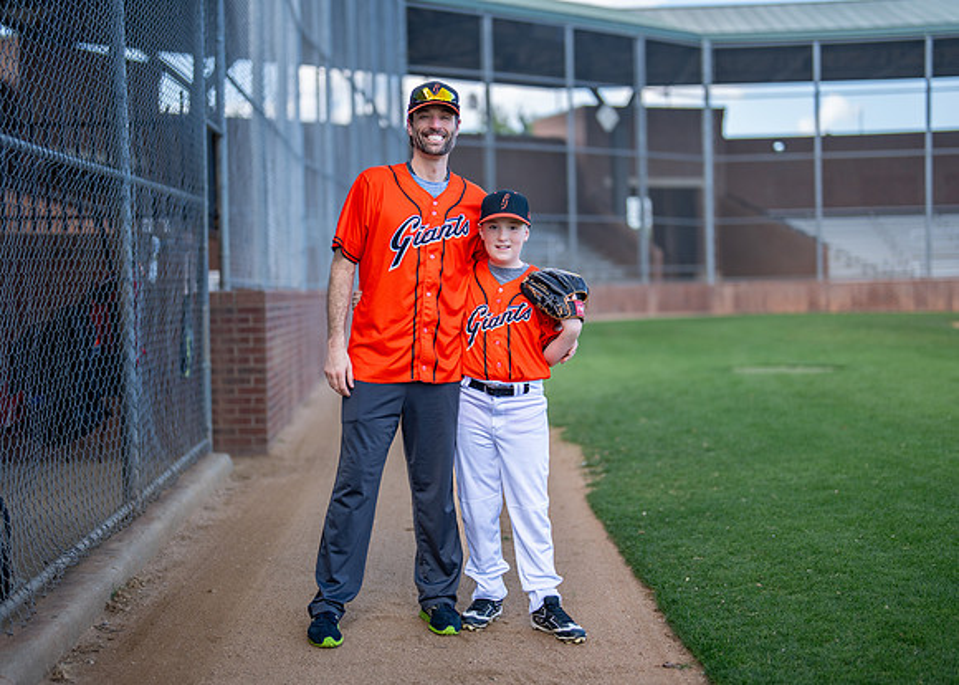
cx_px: 447
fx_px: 1527
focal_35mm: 56
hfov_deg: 34.8
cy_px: 357
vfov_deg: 25.3
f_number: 1.2
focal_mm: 50
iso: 125
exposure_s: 1/2000
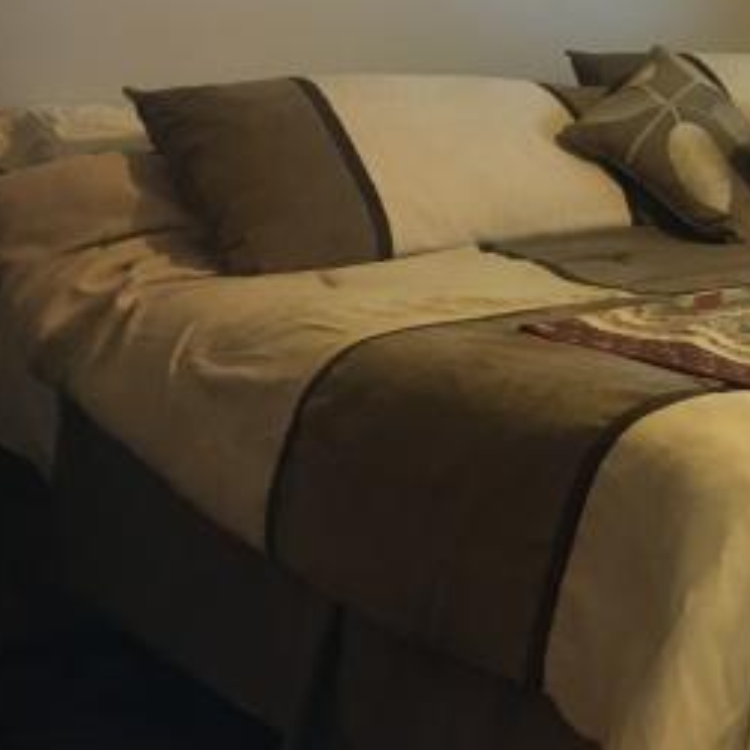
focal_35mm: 65
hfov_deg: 23.8
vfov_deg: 26.3
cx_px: 932
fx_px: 1593
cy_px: 250
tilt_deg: -9.5
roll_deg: -0.7
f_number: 2.2
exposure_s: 1/30
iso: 200
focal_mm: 4.15
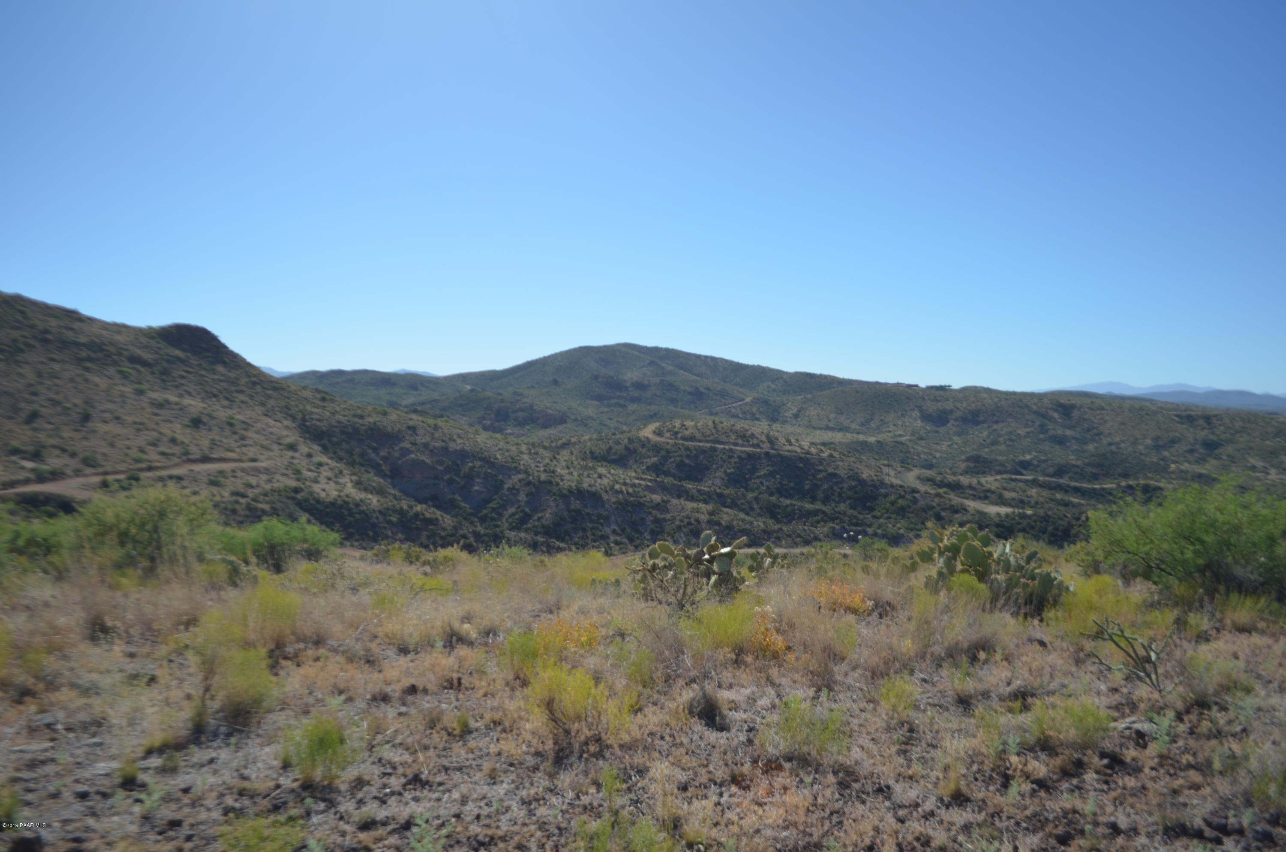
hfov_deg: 67.5
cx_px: 643
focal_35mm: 27
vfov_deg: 47.7
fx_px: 963
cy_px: 426
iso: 160
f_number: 3.5
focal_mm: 18
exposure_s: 1/2000
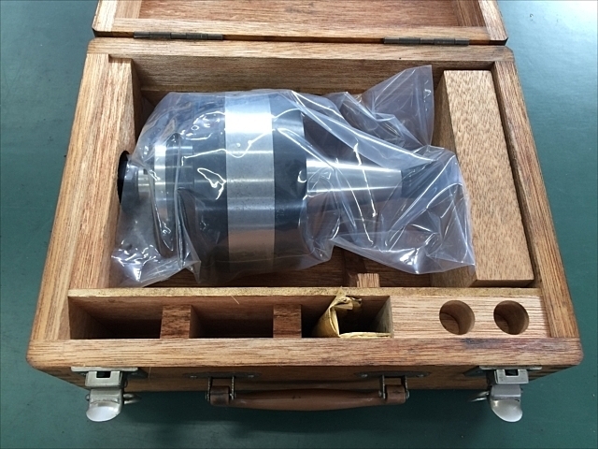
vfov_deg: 48.2
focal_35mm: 29
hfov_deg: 61.7
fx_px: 501
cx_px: 299
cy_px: 224
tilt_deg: -65.7
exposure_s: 1/30
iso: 50
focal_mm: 4.15
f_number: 2.2
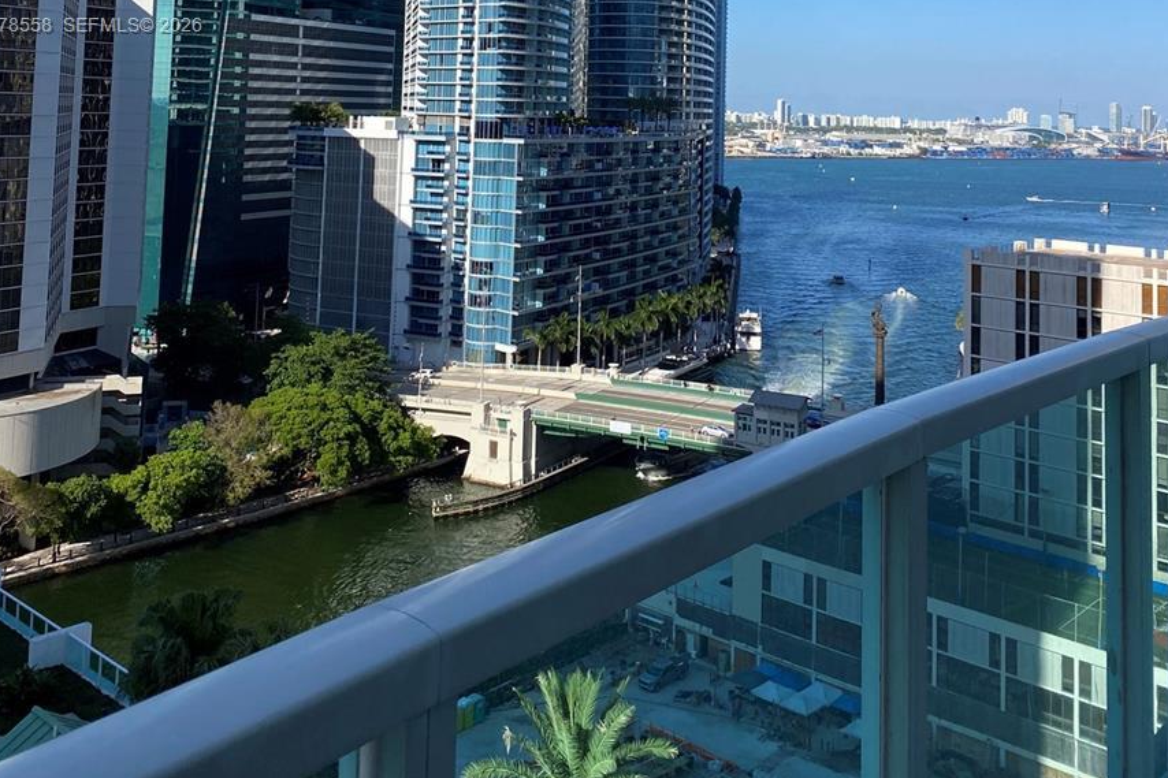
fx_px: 1233
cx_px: 565
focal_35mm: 38
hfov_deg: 50.7
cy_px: 27
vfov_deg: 32.6
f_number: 1.8
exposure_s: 1/2513
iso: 32
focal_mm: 4.25
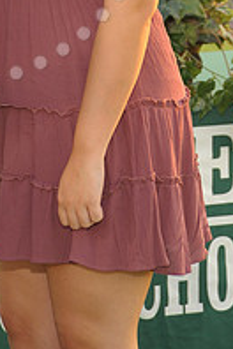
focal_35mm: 270
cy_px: -125
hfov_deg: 5.1
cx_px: -53
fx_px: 2621
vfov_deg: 7.5
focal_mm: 92
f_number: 5.6
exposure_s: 1/80
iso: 320
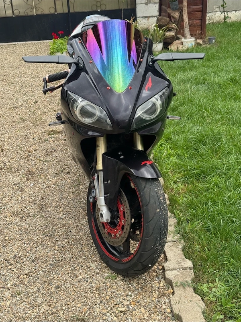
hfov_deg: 30.3
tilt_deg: -21.9
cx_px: 120
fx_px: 446
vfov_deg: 39.7
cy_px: 161
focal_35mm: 48
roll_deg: +5.1
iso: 64
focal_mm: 6.76
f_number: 1.78
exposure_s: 1/658
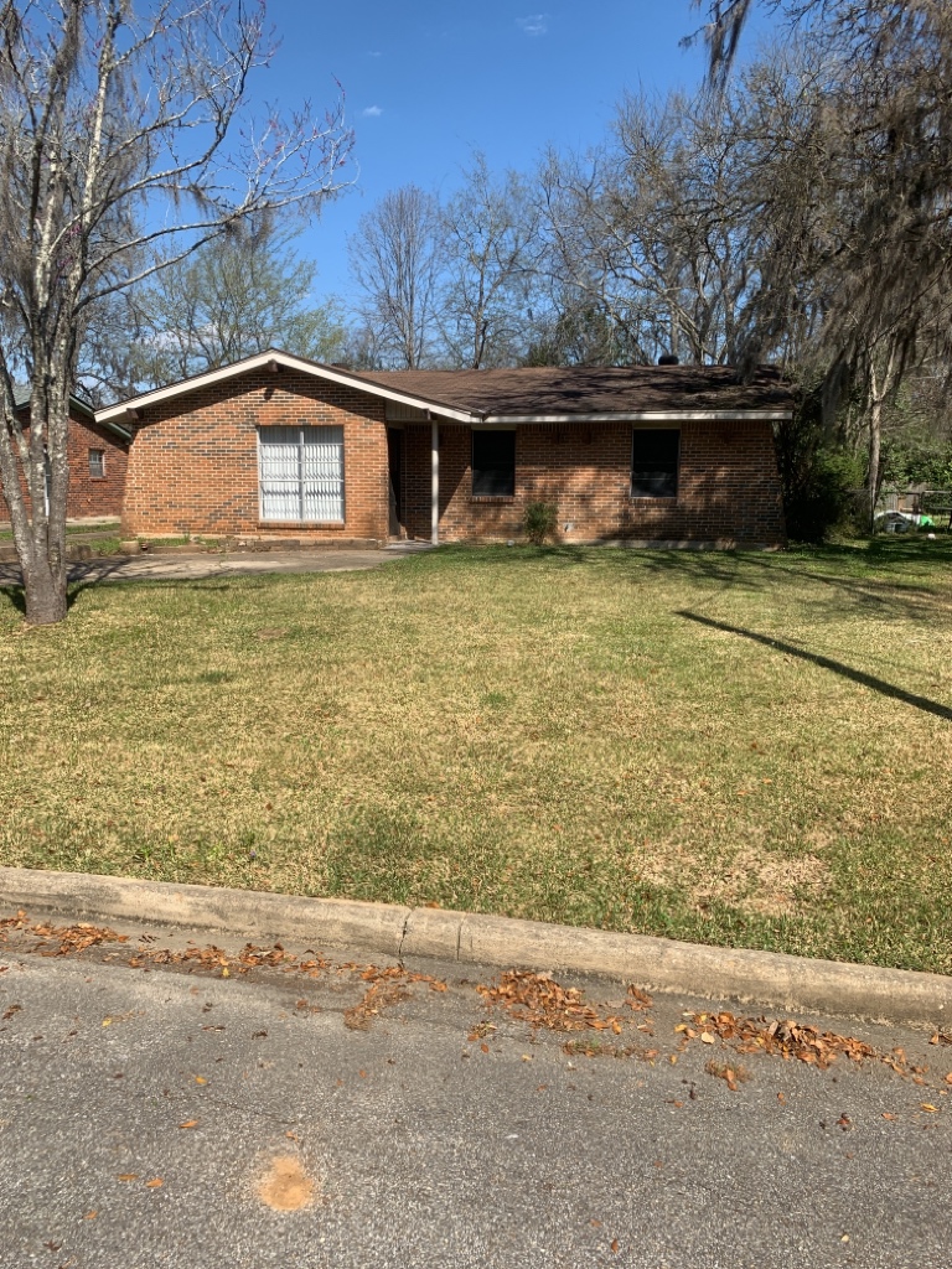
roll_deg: -0.3
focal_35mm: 26
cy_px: 634
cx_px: 476
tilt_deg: -7.7
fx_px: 953
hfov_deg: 53.1
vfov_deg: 67.3
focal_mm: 4.25
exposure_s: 1/2075
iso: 25
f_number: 1.8
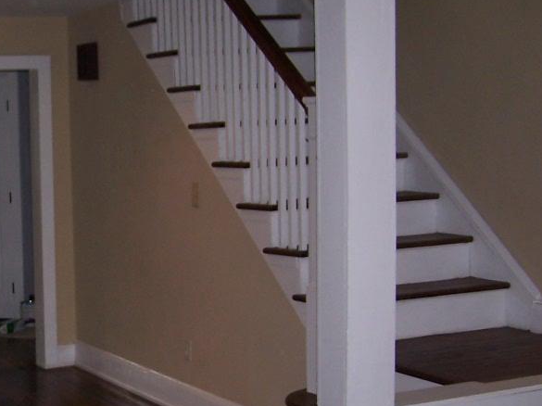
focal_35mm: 78
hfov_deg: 24.2
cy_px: 279
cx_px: 29
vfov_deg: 18.8
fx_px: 1221
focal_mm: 6.3
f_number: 2.8
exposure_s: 1/60
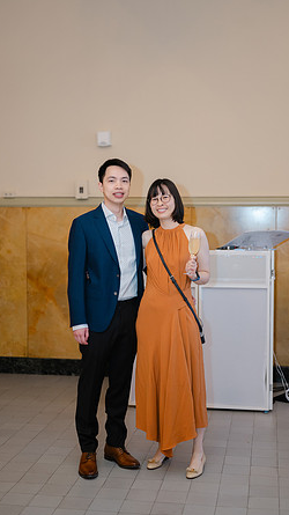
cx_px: 147
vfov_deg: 39.2
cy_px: 259
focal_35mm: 53
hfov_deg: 22.6
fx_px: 723
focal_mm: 50
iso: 320
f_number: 1.8
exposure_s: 1/125
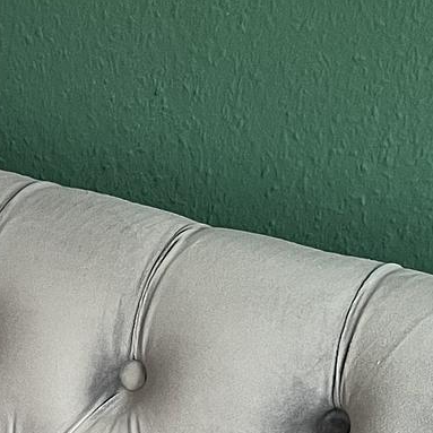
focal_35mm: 120
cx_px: -219
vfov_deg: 13.6
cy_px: 656
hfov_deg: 13.7
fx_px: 1698
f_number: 1.5
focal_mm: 5.7
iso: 320
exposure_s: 1/60
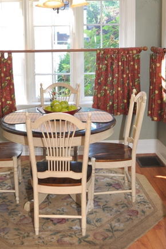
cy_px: 81
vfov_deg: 23.0
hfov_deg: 15.5
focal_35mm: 88
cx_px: 56
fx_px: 610
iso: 400
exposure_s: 1/90
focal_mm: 32
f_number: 4.8
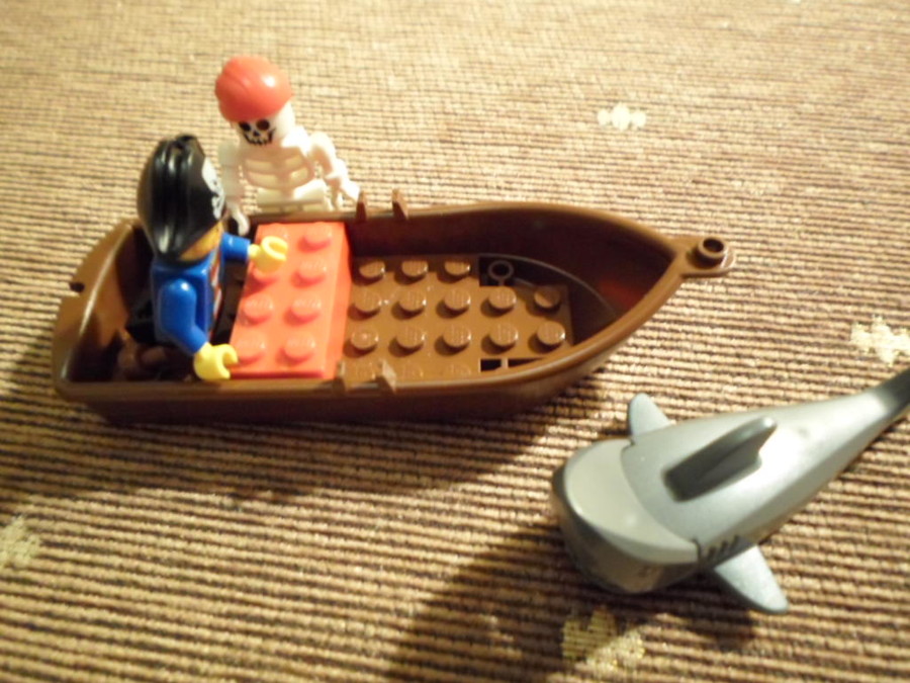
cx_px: 455
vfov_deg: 54.9
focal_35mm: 25
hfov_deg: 69.4
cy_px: 342
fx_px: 657
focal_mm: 4.5
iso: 400
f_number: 2.5
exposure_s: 1/4
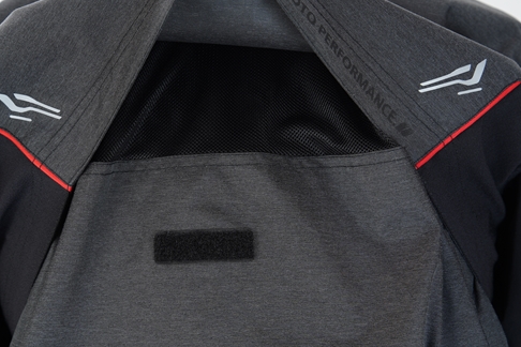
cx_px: 244
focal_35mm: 74
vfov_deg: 18.4
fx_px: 1071
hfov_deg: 27.3
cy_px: 188
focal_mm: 60
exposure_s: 1/125
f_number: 7.1
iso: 200
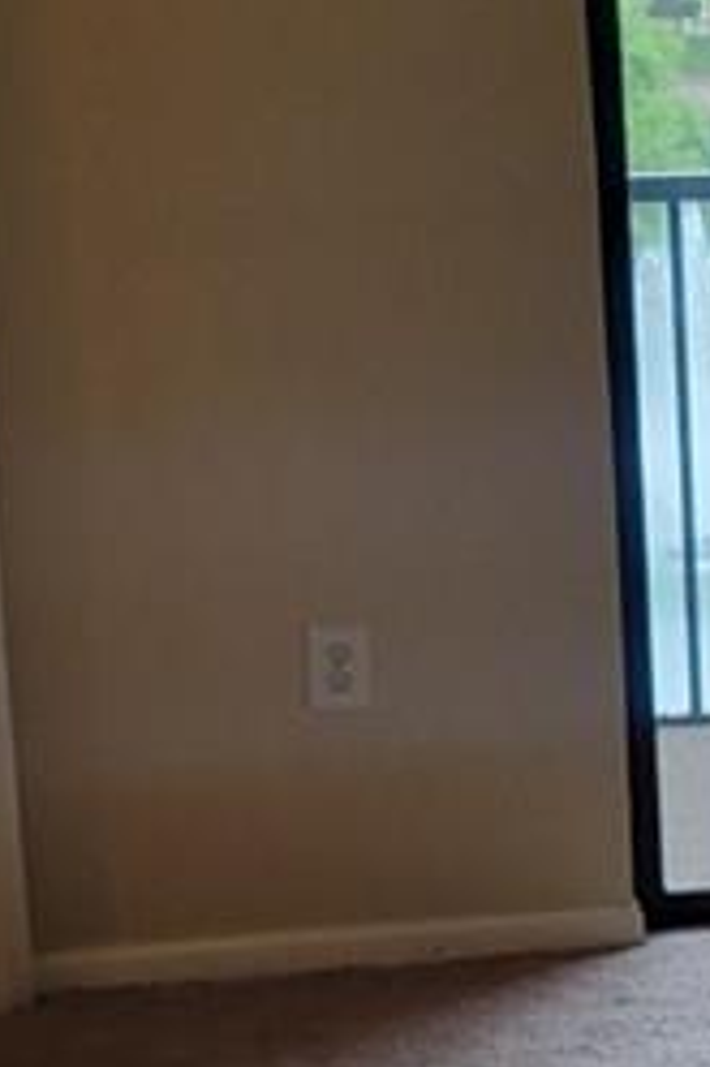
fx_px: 3881
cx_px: 1743
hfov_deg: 9.3
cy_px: 499
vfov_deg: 15.7
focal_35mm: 131
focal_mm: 5.4
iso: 64
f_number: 1.8
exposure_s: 1/120
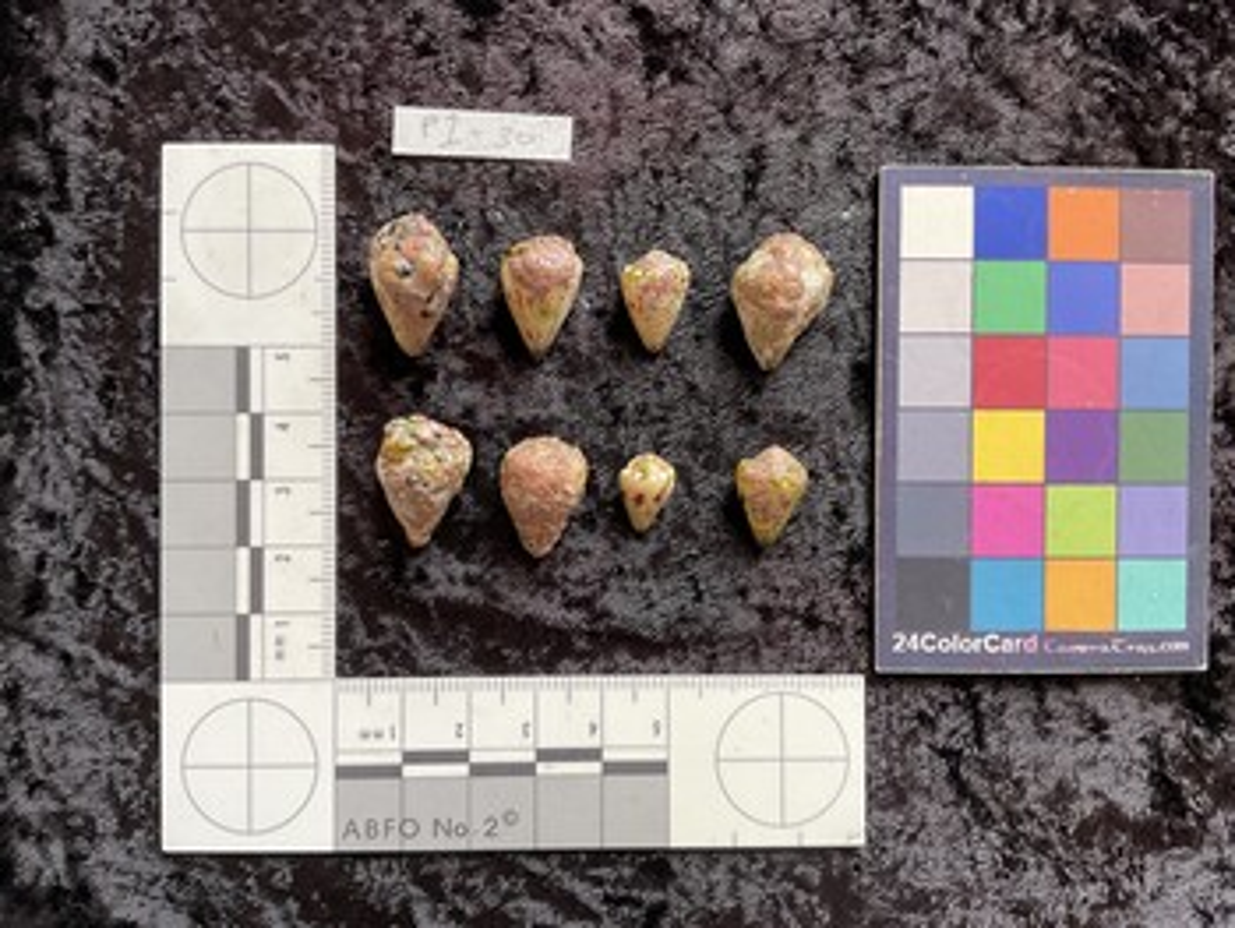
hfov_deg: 61.6
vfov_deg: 48.3
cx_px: 618
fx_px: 1035
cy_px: 464
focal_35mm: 29
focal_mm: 3
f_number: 1.8
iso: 50
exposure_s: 1/120
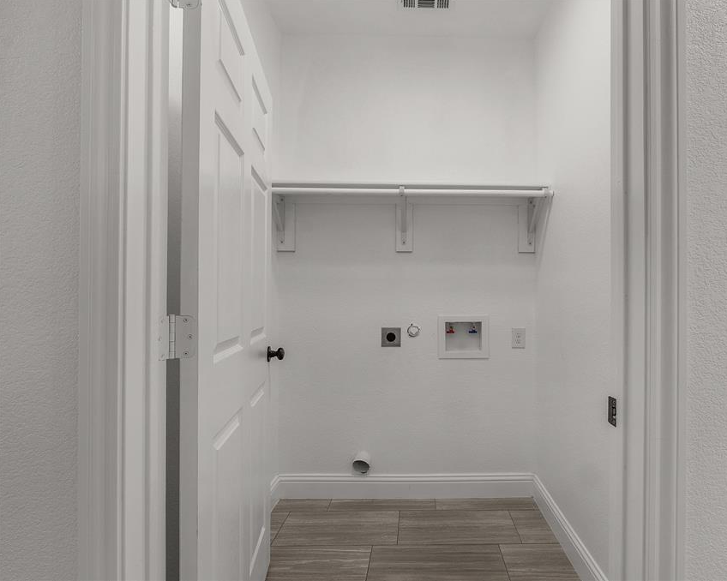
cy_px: 290
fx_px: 388
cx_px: 436
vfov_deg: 73.7
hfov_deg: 85.2
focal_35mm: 18
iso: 200
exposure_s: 1/5
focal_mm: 10.6
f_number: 10
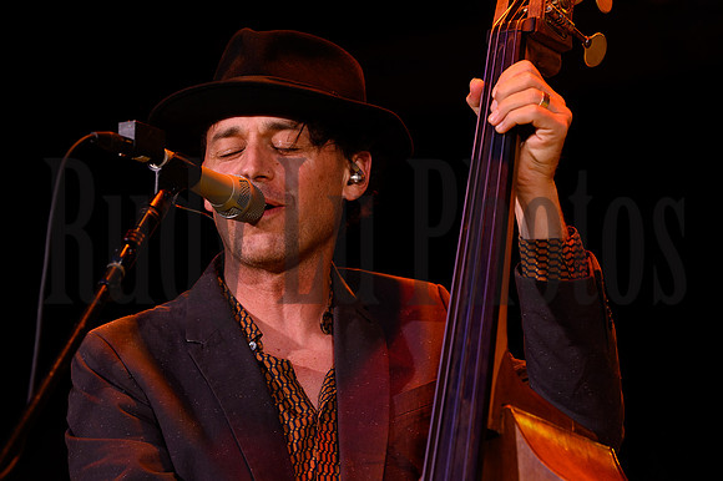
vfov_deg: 7.4
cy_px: 240
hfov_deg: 11.1
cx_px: 362
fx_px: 3713
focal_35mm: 185
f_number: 4.5
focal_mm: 185
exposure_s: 1/125
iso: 1600
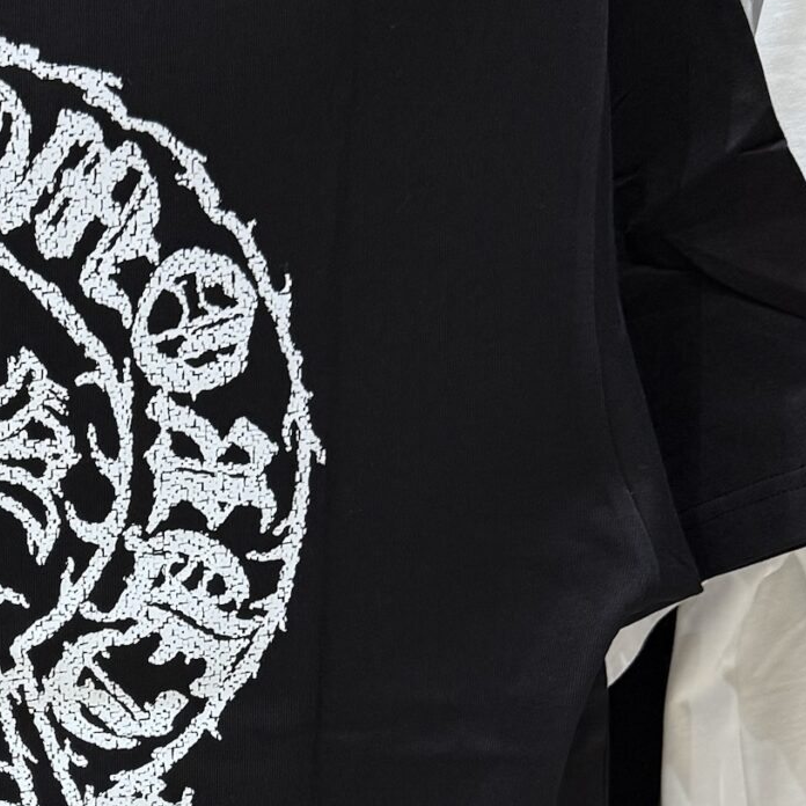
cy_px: 834
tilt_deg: -10.3
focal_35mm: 78
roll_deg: +1.2
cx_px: -174
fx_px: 2055
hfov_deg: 20.7
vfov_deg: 21.3
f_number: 1.78
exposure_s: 1/50
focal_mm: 6.76
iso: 125
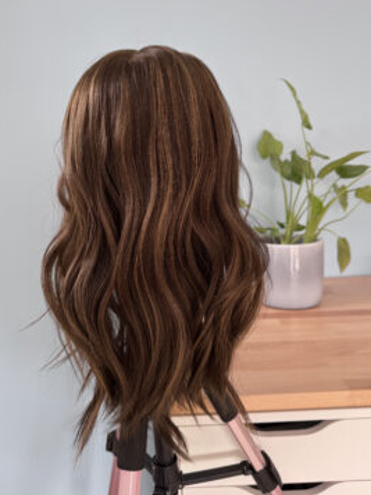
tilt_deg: -7.5
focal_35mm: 27
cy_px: 232
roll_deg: +3.1
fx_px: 386
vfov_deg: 65.3
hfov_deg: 51.3
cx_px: 192
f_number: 1.78
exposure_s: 1/60
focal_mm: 6.76
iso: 320
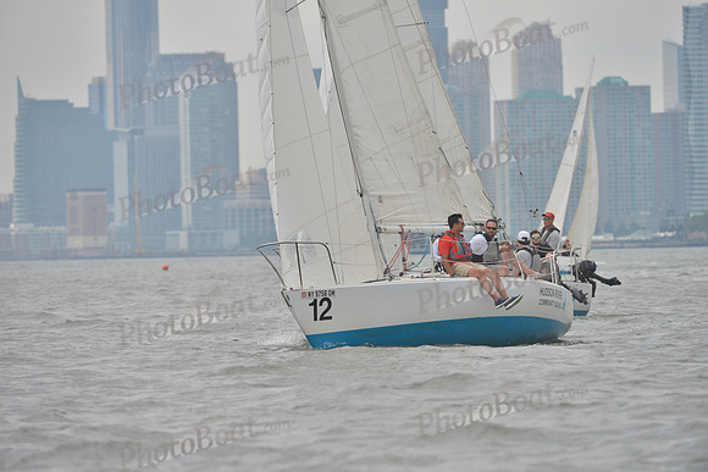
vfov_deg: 4.6
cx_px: 354
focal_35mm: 300
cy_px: 236
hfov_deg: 6.9
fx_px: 5901
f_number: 6.3
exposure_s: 1/1000
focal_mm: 300
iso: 200
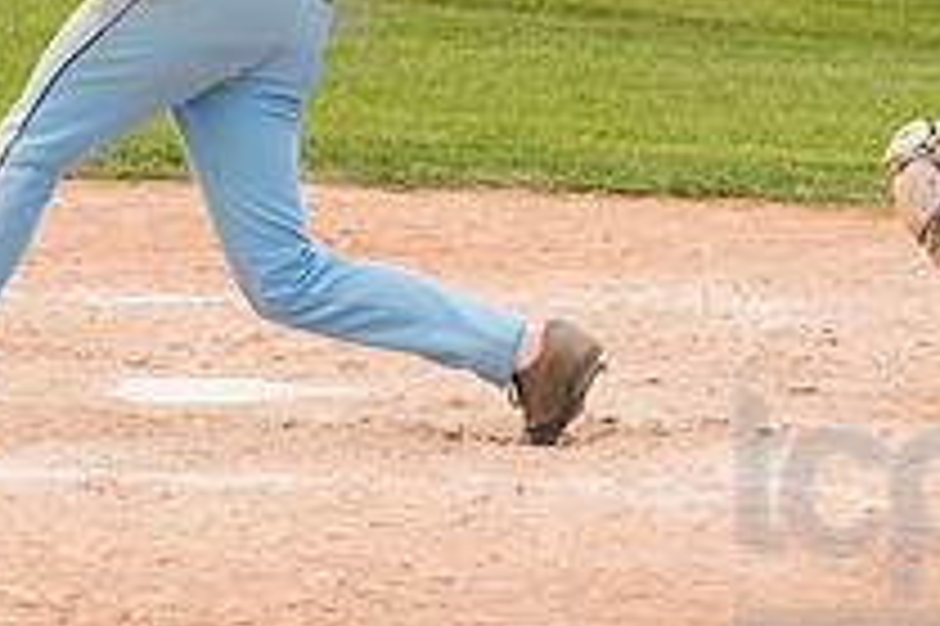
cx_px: 234
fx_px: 10853
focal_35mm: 416
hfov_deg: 5.0
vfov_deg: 3.3
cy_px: -77
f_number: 5.6
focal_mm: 100
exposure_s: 1/2000
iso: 1000
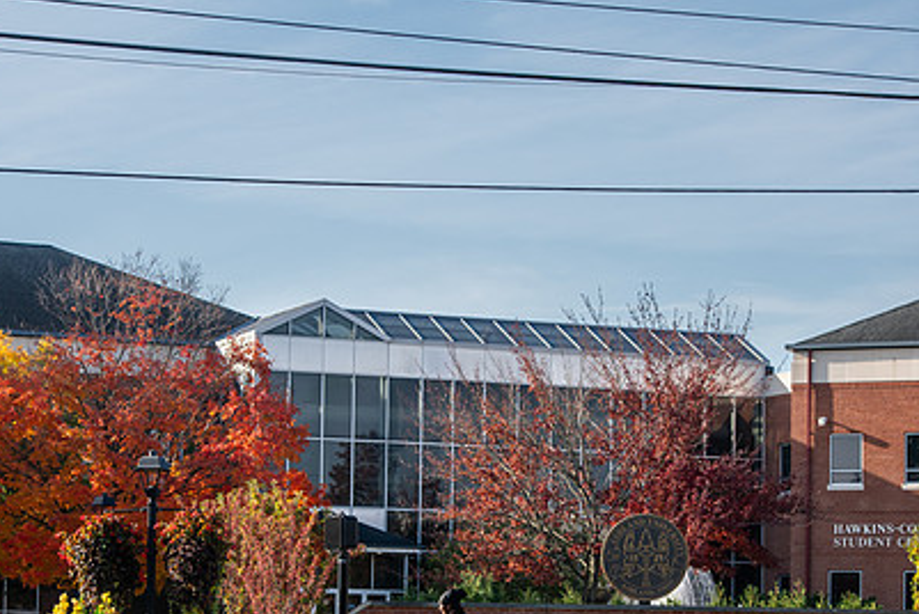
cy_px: 439
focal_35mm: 133
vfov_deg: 10.3
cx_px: 520
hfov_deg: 15.4
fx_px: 3398
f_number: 6.3
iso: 160
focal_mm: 92
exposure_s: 1/400
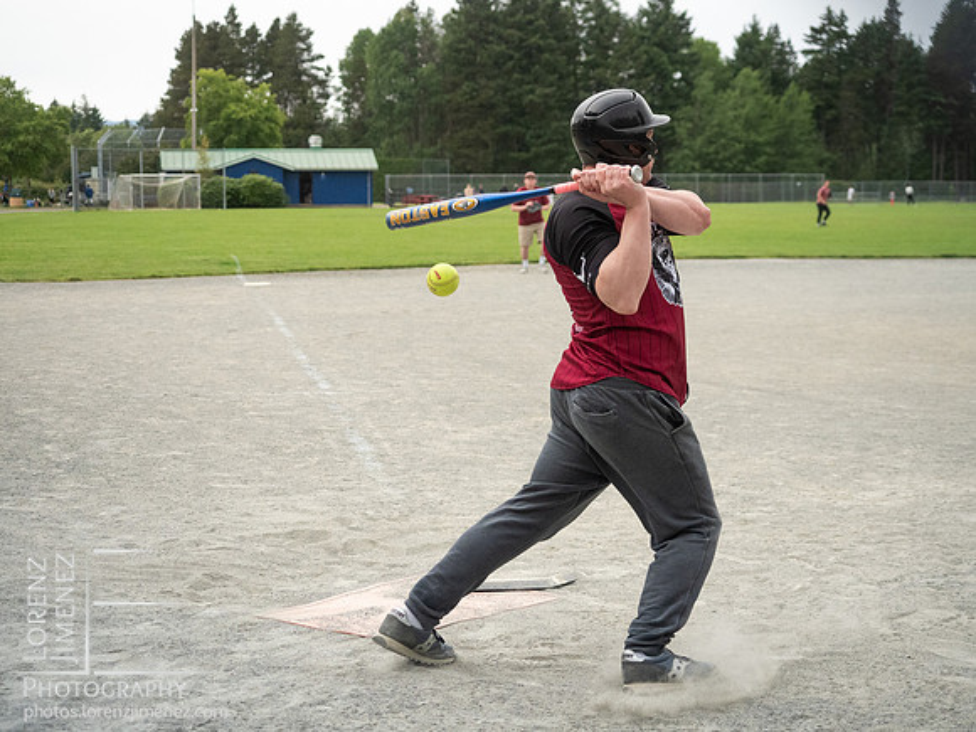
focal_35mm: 68
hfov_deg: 28.4
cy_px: 366
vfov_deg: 21.5
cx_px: 488
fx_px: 1928
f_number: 2.8
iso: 1000
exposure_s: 1/1600
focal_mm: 32
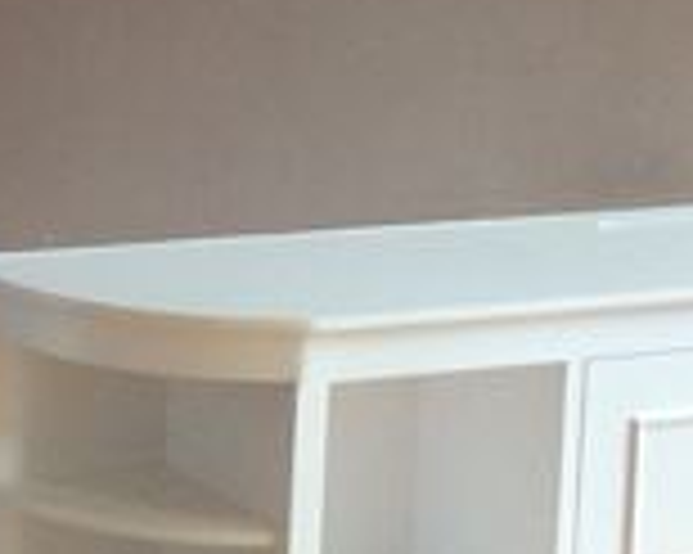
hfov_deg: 12.4
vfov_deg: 9.9
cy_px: -230
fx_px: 3116
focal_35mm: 152
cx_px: -122
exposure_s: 1/30
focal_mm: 4.12
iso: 64
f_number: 2.2
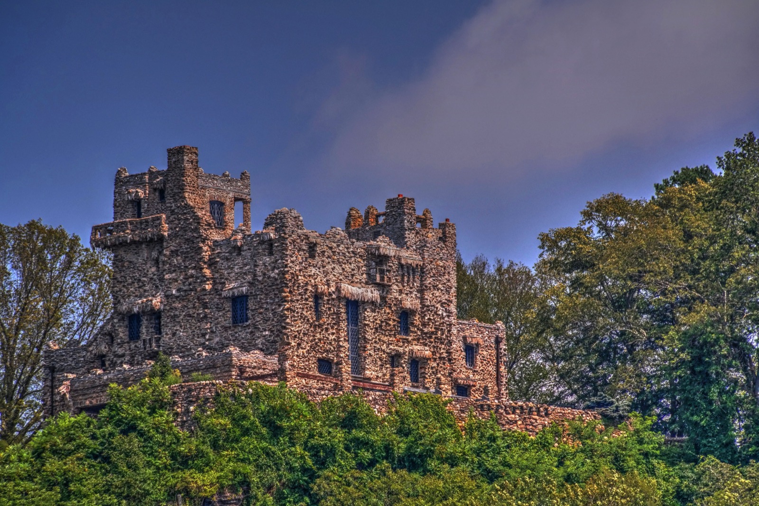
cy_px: 253
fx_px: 6492
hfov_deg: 6.7
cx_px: 380
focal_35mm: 308
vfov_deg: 4.5
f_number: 10
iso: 200
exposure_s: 1/320
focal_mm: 200
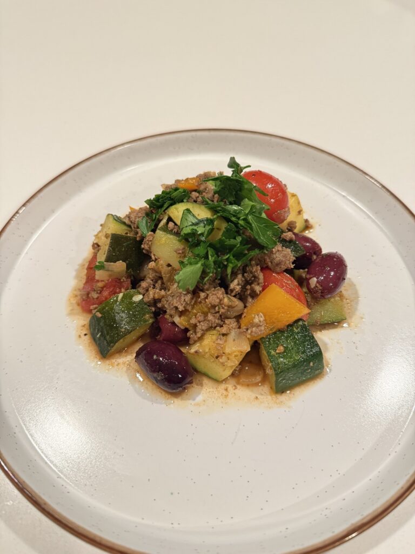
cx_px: 208
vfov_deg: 71.6
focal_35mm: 24
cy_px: 277
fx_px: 384
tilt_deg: -55.1
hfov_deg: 56.8
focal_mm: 6.76
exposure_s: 1/60
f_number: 1.78
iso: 800
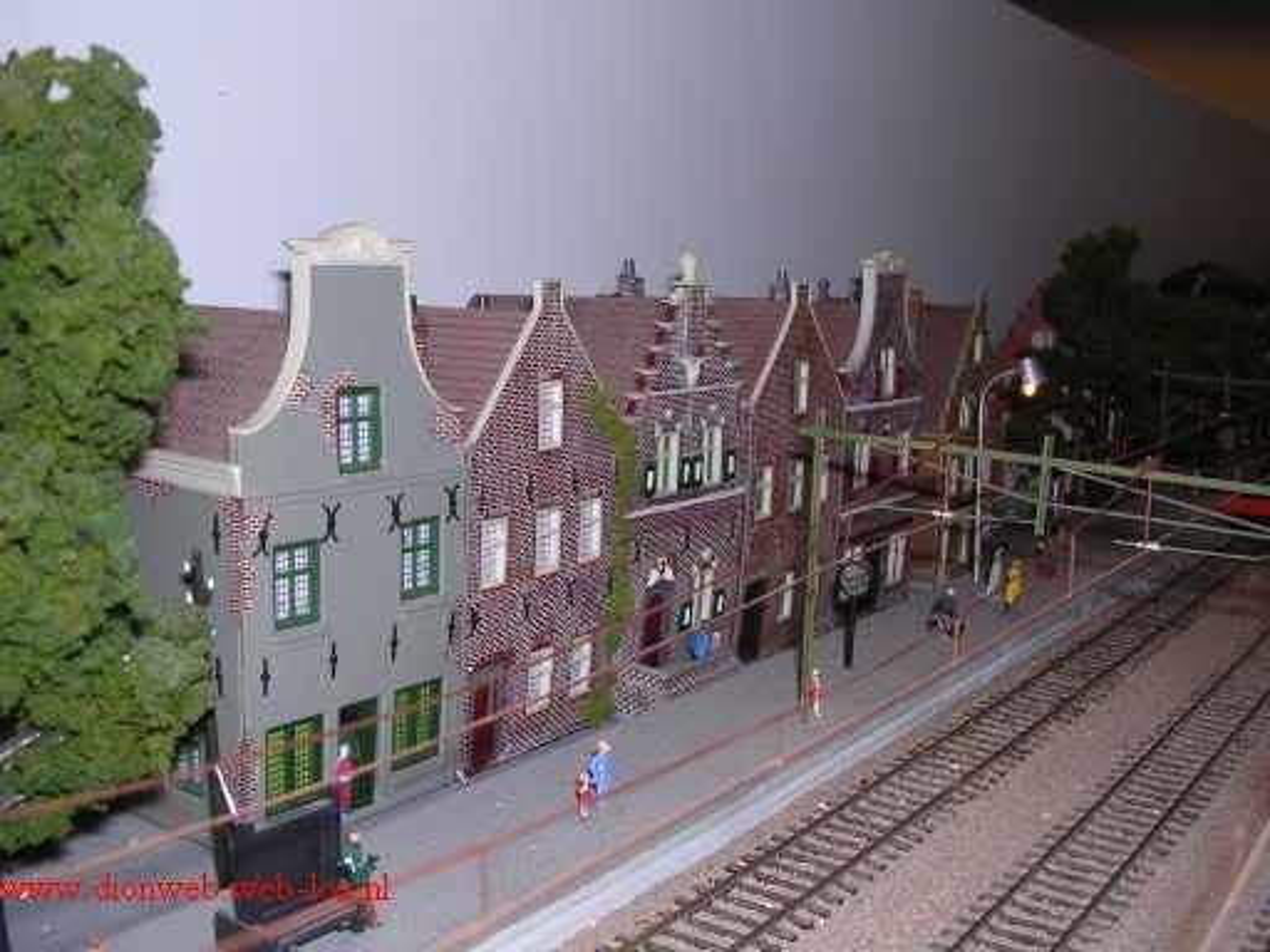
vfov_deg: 37.7
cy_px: 476
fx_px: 1394
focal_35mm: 38
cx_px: 635
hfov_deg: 49.0
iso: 100
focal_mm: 5.8
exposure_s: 1/60.1
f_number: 2.8
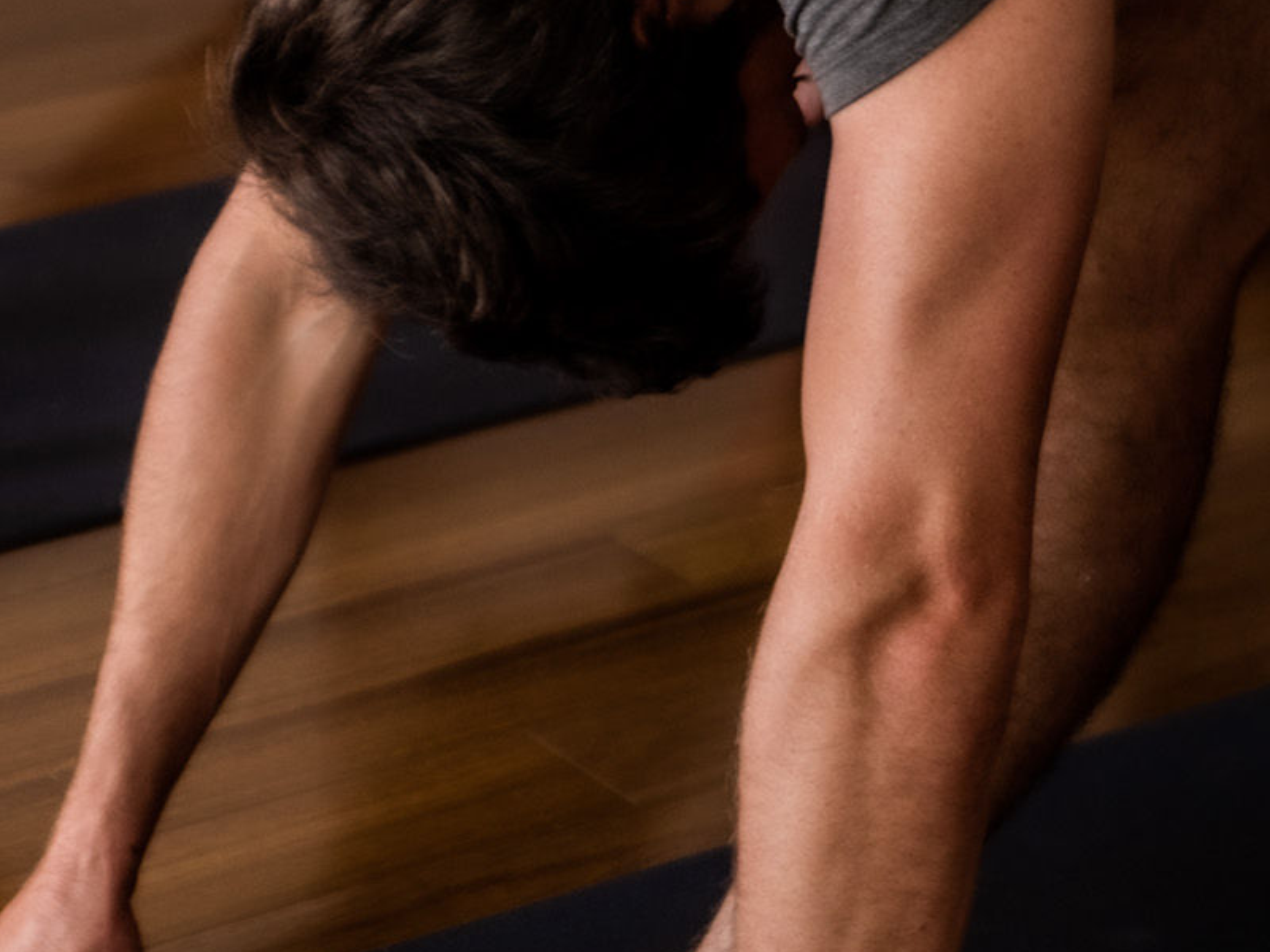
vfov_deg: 11.6
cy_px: 414
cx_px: 241
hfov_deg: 15.3
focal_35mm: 128
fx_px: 4696
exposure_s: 1/30
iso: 200
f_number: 1.7
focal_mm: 25
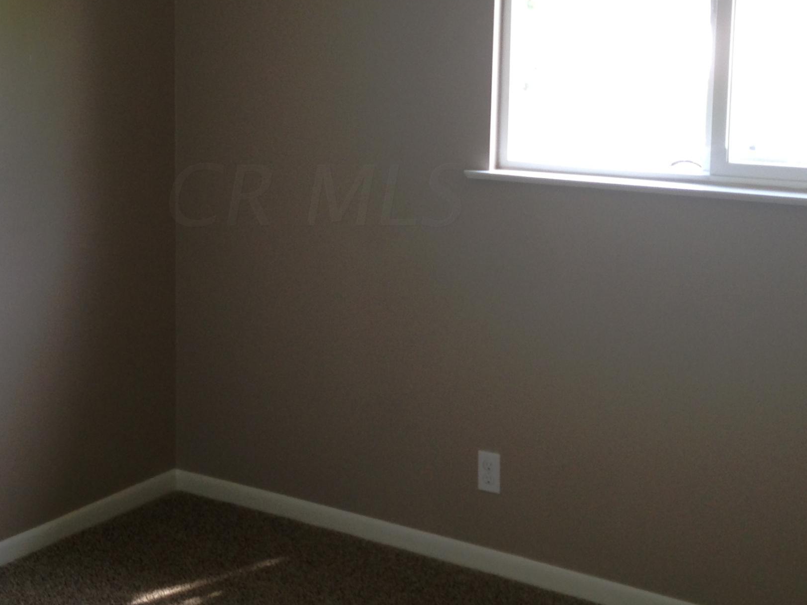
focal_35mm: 61
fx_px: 1422
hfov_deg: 31.6
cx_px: 316
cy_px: 195
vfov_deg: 23.9
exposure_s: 1/40
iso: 64
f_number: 2.4
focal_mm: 4.13
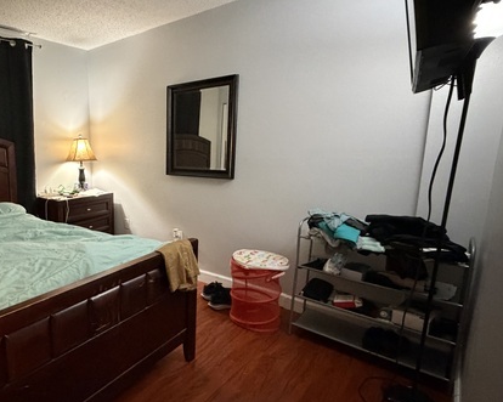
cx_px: 121
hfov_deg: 69.7
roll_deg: +1.3
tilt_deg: -9.9
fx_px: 327
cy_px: 205
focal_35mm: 22
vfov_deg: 63.1
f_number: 2.2
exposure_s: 1/40
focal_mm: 2.22
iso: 1000
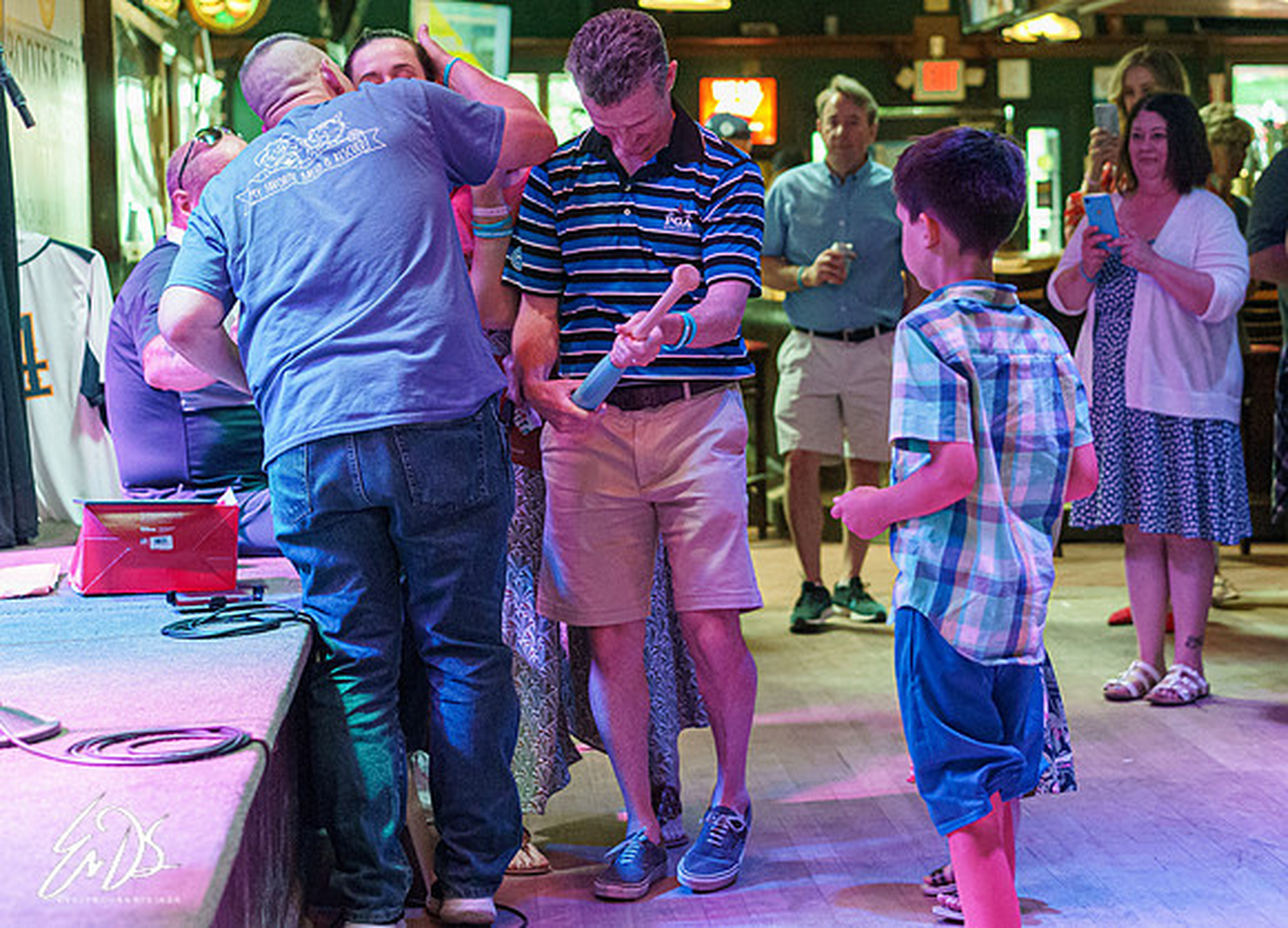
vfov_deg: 18.6
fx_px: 2838
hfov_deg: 25.5
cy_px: 373
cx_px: 784
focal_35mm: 77
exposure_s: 1/125
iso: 3200
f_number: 2.8
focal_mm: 55
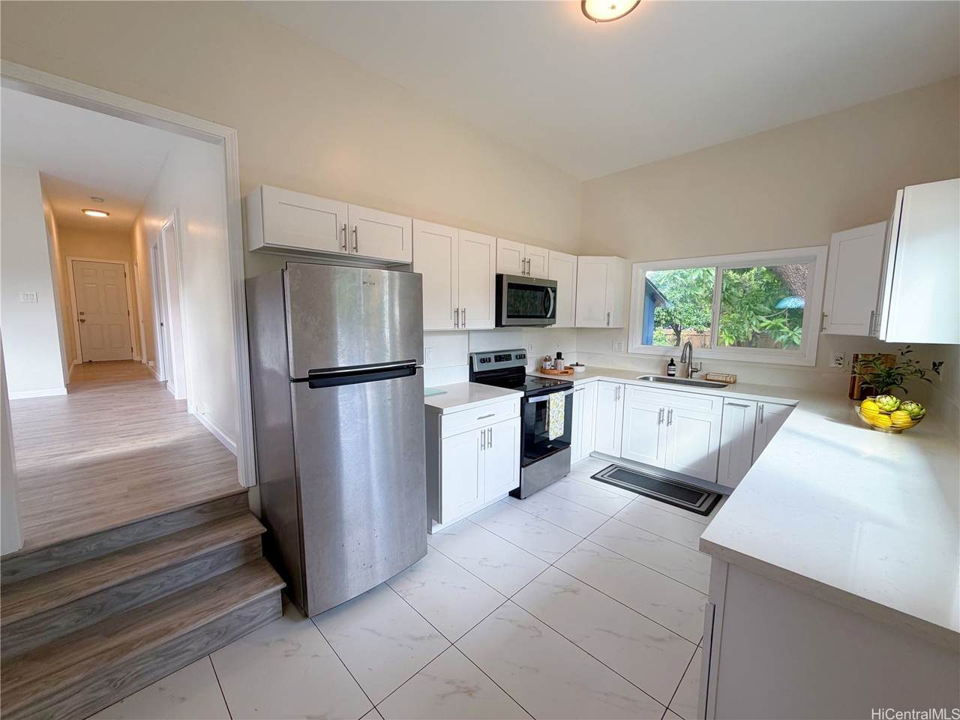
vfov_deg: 85.7
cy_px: 360
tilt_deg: -6.5
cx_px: 480
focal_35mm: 14
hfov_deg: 102.1
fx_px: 388
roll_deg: -0.7
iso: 100
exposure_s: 1/120
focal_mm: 2.22
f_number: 2.2
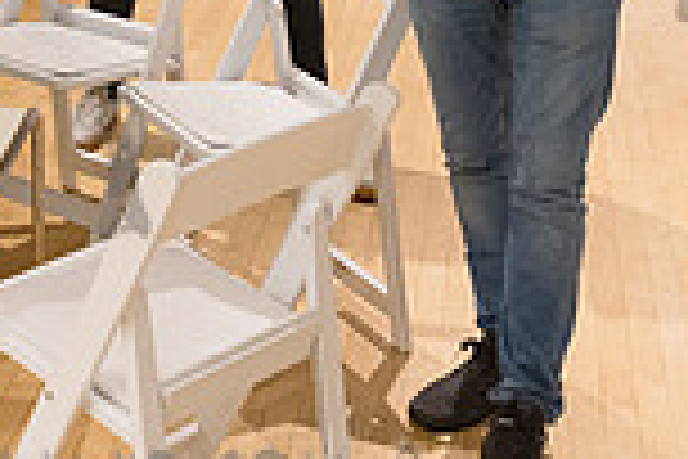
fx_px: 1739
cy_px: -277
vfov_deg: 13.9
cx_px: 121
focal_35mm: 91
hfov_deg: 22.0
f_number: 4
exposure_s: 1/160
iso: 2500
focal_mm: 24
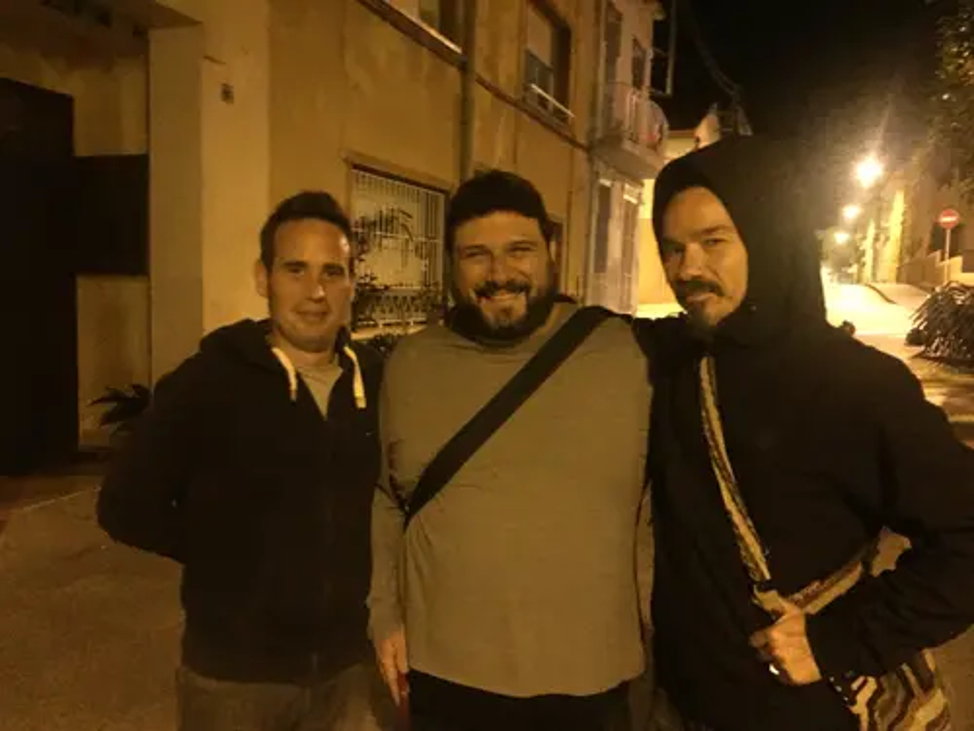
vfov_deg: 48.2
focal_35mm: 29
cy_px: 366
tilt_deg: -5.3
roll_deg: -3.6
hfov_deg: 61.7
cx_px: 487
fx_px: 816
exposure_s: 1/17
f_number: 2.2
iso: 2000
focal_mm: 4.15
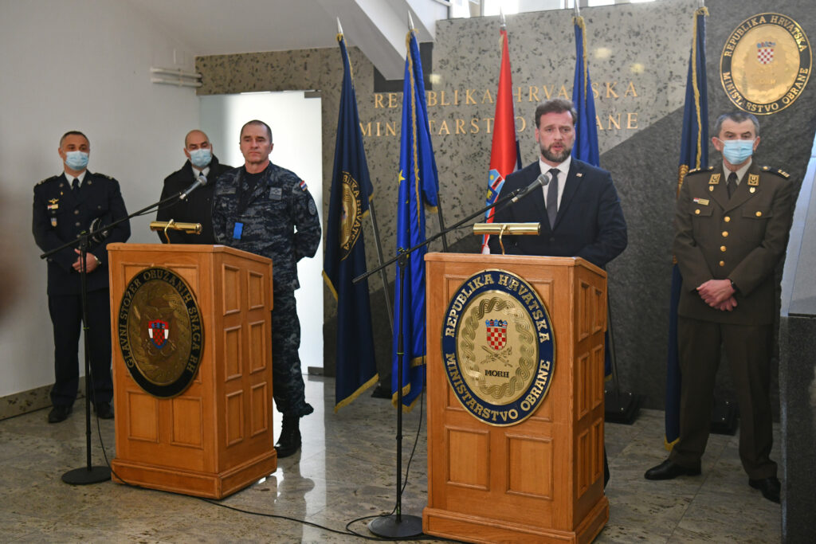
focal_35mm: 40
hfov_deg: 48.5
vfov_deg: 33.4
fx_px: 907
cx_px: 408
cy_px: 272
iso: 1250
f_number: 4
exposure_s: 1/250
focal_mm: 40
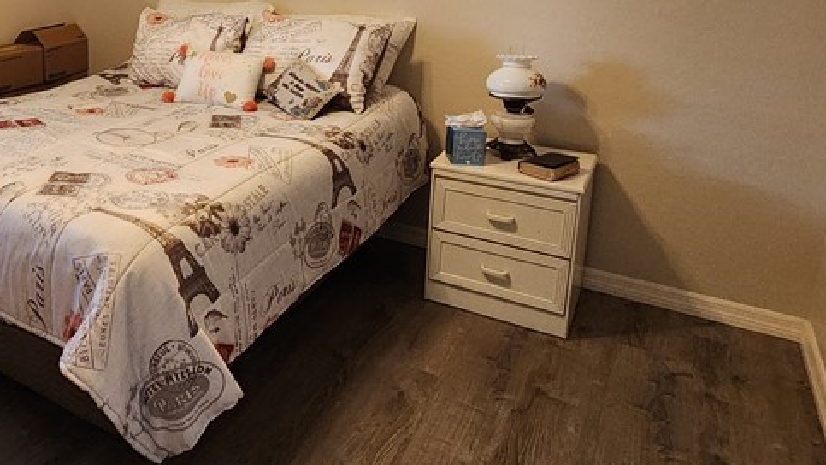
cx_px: 140
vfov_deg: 37.2
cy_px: 77
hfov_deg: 58.3
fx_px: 657
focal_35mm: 30
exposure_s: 1/60
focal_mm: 2.2
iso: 320
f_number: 2.2
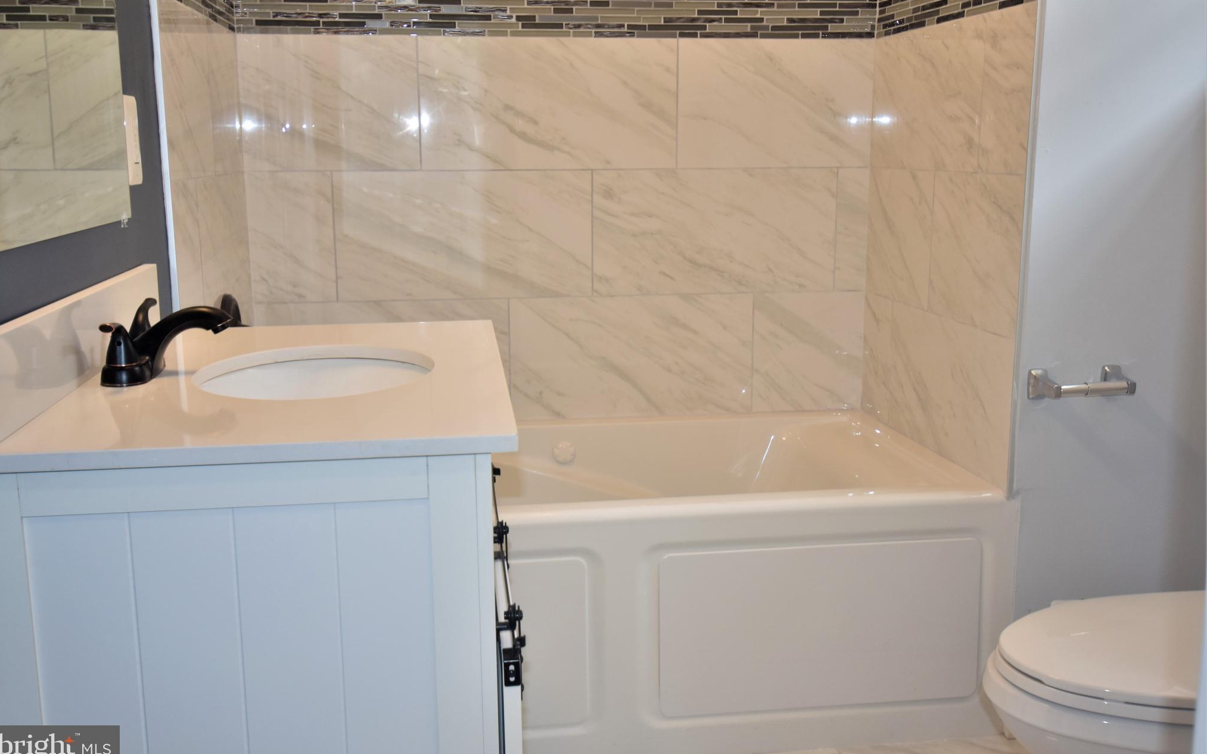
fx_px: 1118
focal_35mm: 34
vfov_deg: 37.3
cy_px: 362
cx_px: 598
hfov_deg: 56.7
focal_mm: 22
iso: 400
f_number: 4.5
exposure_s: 1/60
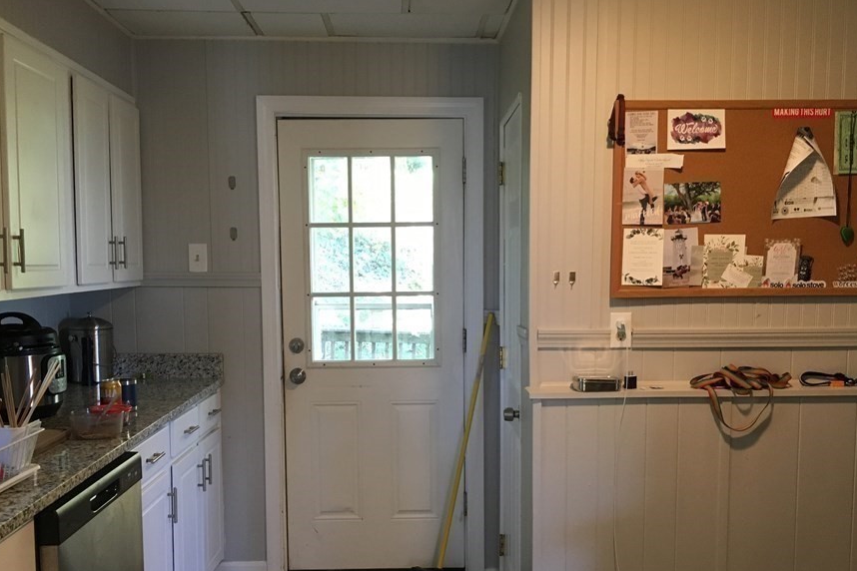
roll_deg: +1.2
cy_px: 357
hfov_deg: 53.1
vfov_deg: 36.7
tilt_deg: -6.4
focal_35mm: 36
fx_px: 857
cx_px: 423
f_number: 2.2
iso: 160
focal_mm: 4.15
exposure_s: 1/30
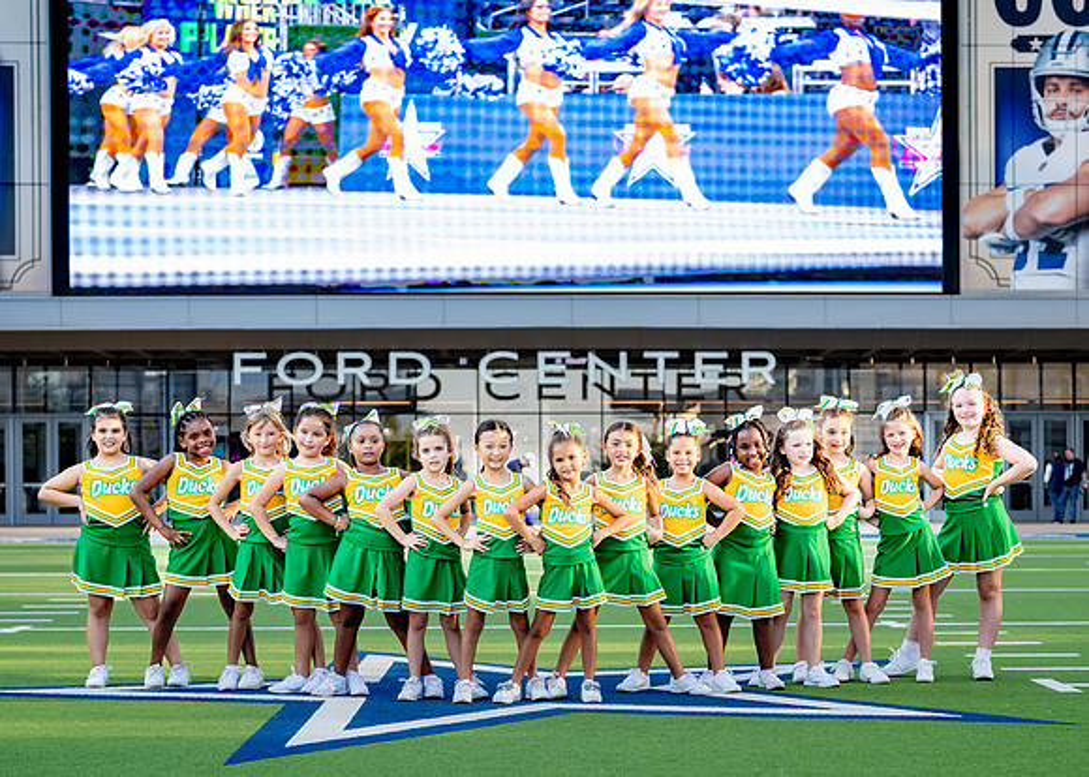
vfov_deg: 19.0
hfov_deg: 26.5
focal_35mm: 75
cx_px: 587
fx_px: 2309
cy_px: 552
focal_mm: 50
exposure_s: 1/800
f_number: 2.8
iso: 320
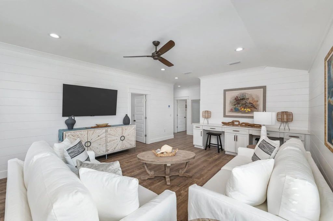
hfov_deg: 102.3
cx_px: 166
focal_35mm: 14
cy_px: 110
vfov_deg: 79.1
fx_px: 134
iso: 125
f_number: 9
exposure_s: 1/50
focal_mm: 14.5
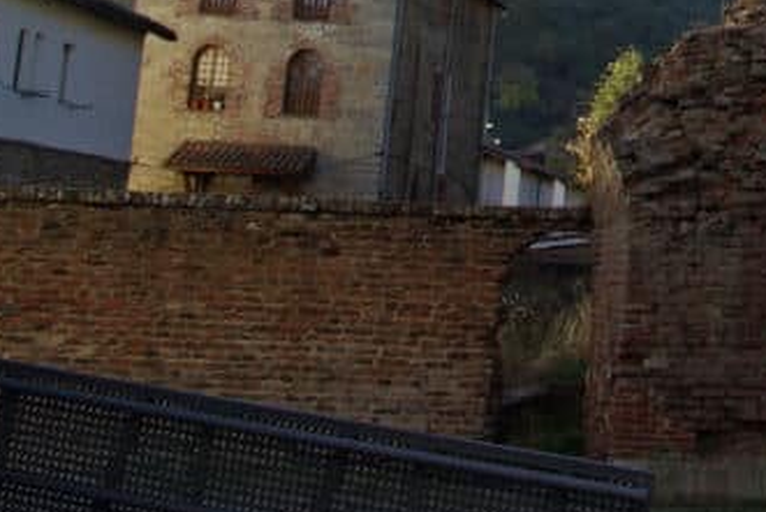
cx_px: 1058
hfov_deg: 18.8
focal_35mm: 99
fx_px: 2101
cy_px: -256
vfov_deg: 13.1
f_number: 7.1
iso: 100
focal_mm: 21.25
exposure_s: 1/125
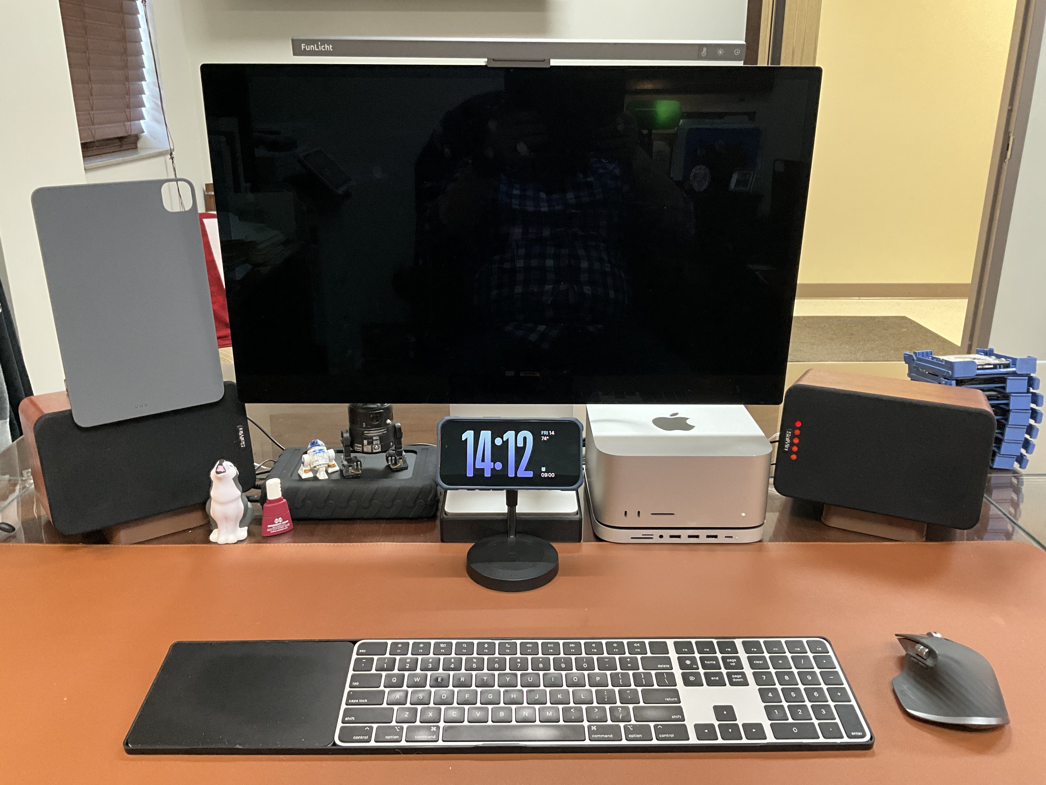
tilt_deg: -18.9
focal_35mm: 29
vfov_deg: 48.2
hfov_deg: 61.7
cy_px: 392
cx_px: 523
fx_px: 876
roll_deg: -0.1
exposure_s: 1/60
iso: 200
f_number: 1.8
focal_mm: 3
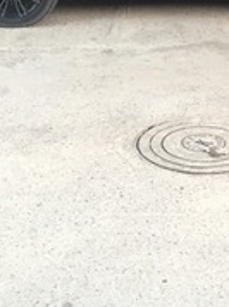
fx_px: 716
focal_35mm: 81
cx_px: 215
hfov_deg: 17.8
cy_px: -67
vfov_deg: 22.2
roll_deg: -0.4
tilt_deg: -8.9
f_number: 2.2
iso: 320
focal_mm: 4.15
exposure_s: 1/33
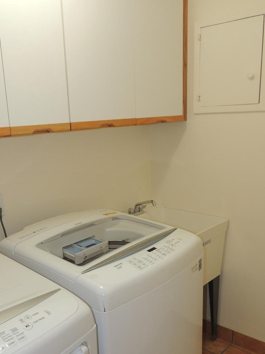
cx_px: 106
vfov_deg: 53.7
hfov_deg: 41.6
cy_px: 207
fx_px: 347
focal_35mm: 34
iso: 220
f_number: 3
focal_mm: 4.3
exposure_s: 1/40
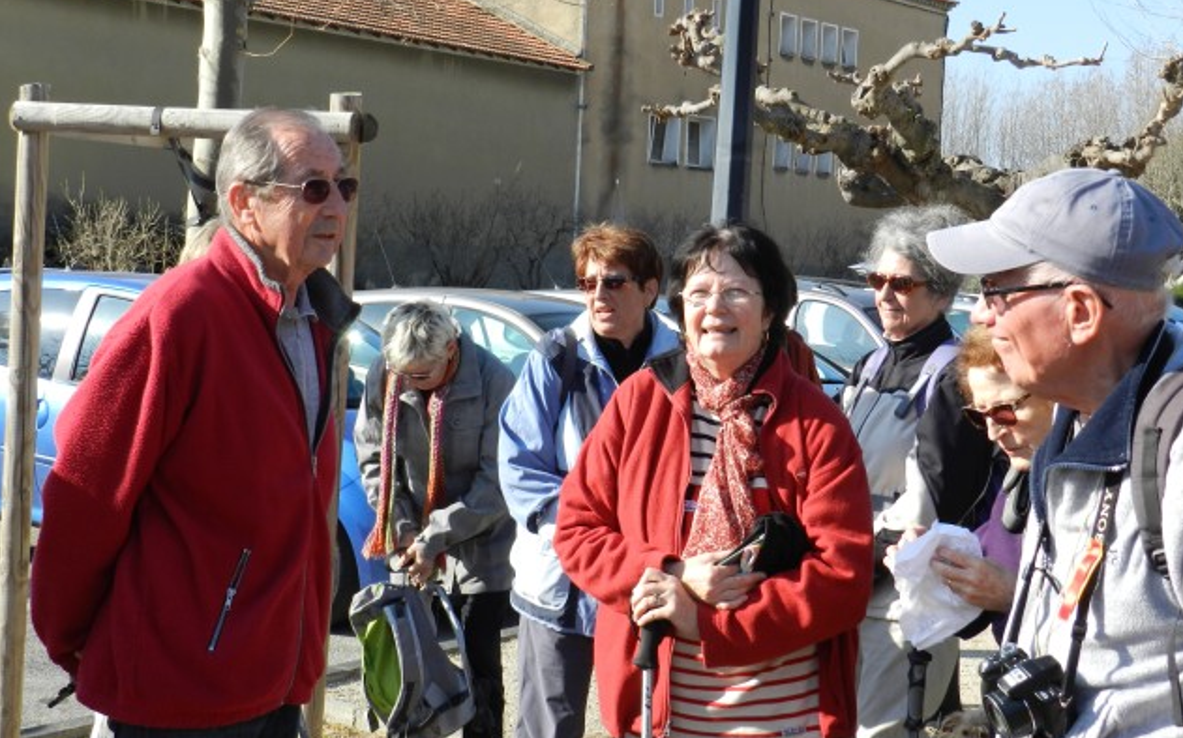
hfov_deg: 35.7
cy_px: 365
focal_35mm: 57
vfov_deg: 22.7
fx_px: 1837
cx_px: 596
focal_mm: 9.4
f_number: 4.4
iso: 160
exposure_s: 1/400
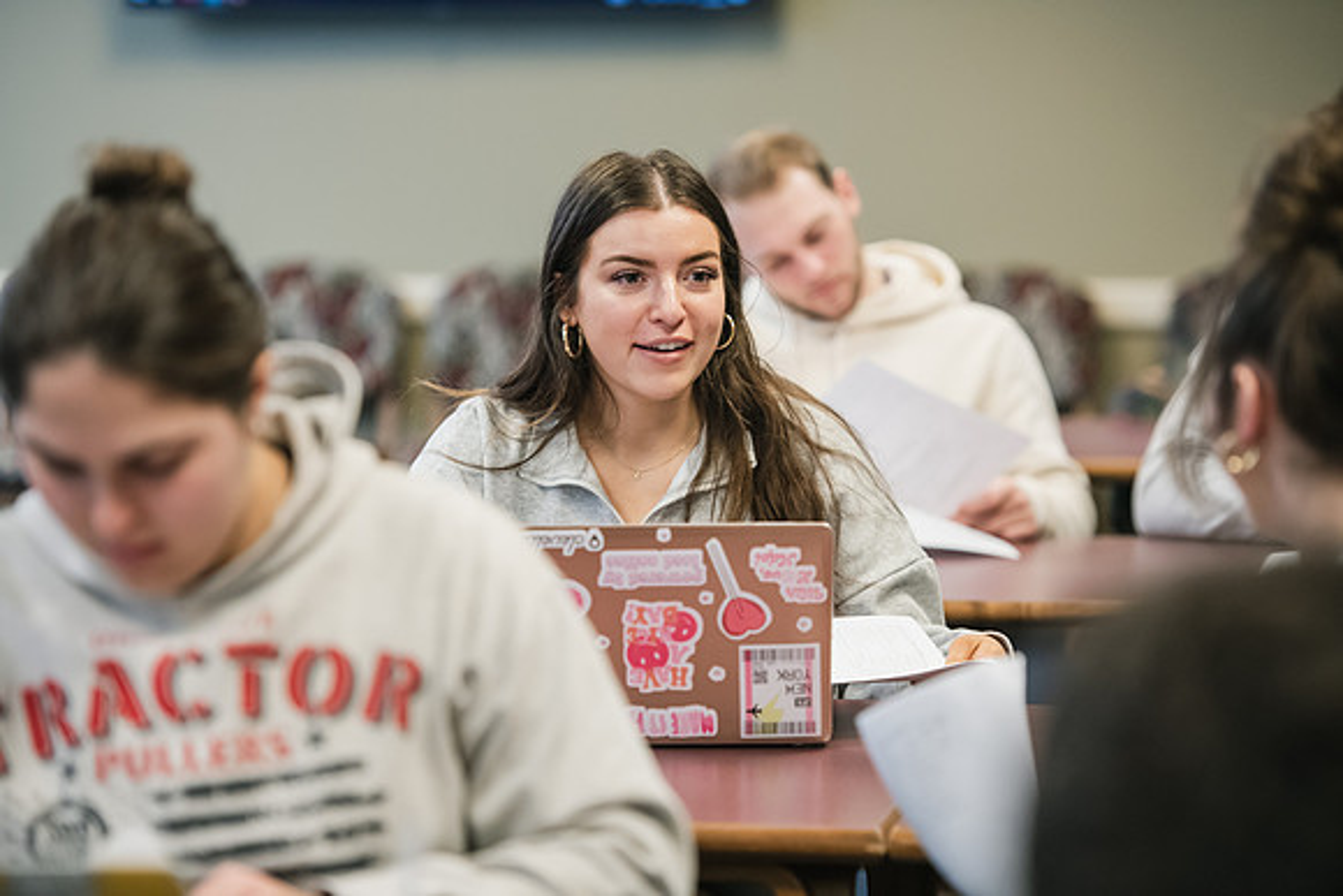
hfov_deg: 14.7
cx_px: 672
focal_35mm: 140
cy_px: 448
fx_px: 5224
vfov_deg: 9.8
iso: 1600
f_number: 3.2
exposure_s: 1/200
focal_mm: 140
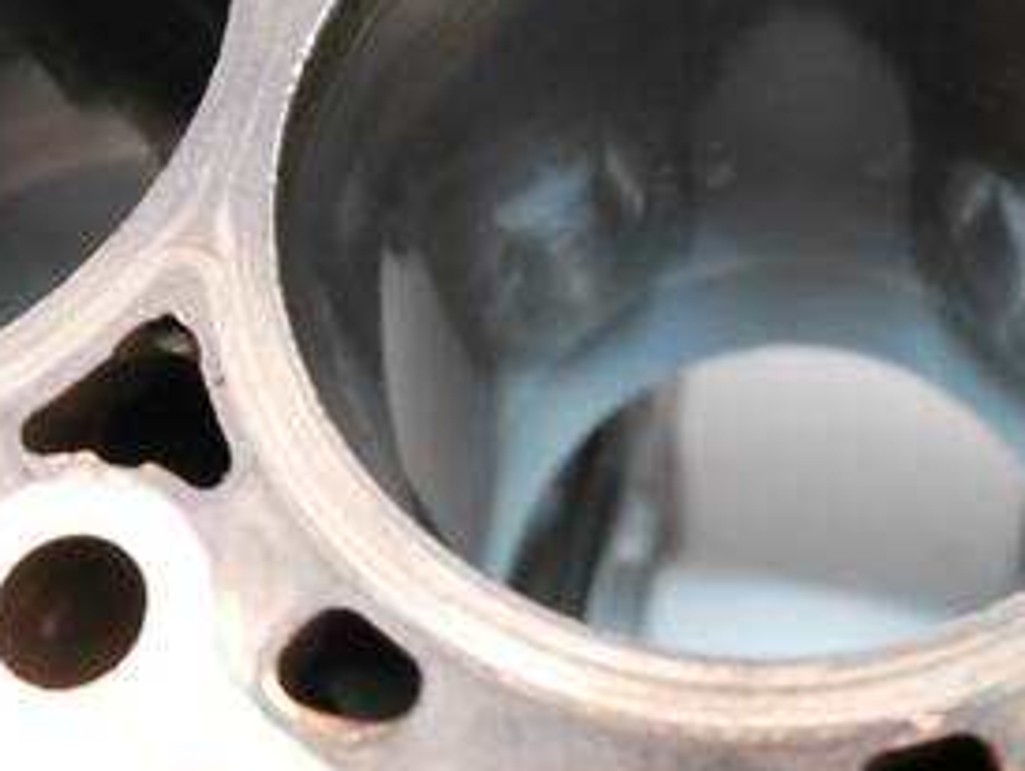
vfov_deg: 19.0
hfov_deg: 25.1
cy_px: 157
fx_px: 2282
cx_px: 737
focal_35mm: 77
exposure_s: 1/125
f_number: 4.4
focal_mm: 22
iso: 3200
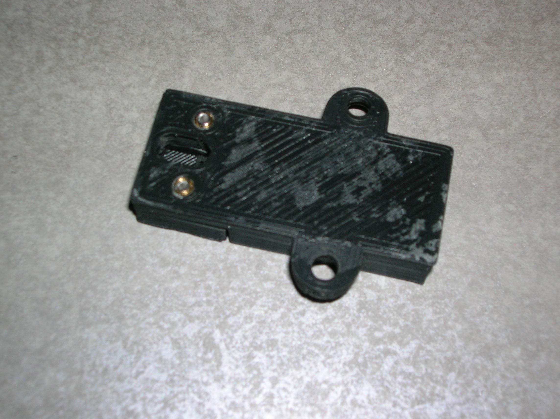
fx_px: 808
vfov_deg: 29.1
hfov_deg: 38.2
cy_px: 210
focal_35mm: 50
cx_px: 280
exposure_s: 1/60.1
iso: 50
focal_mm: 8.4
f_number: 3.3
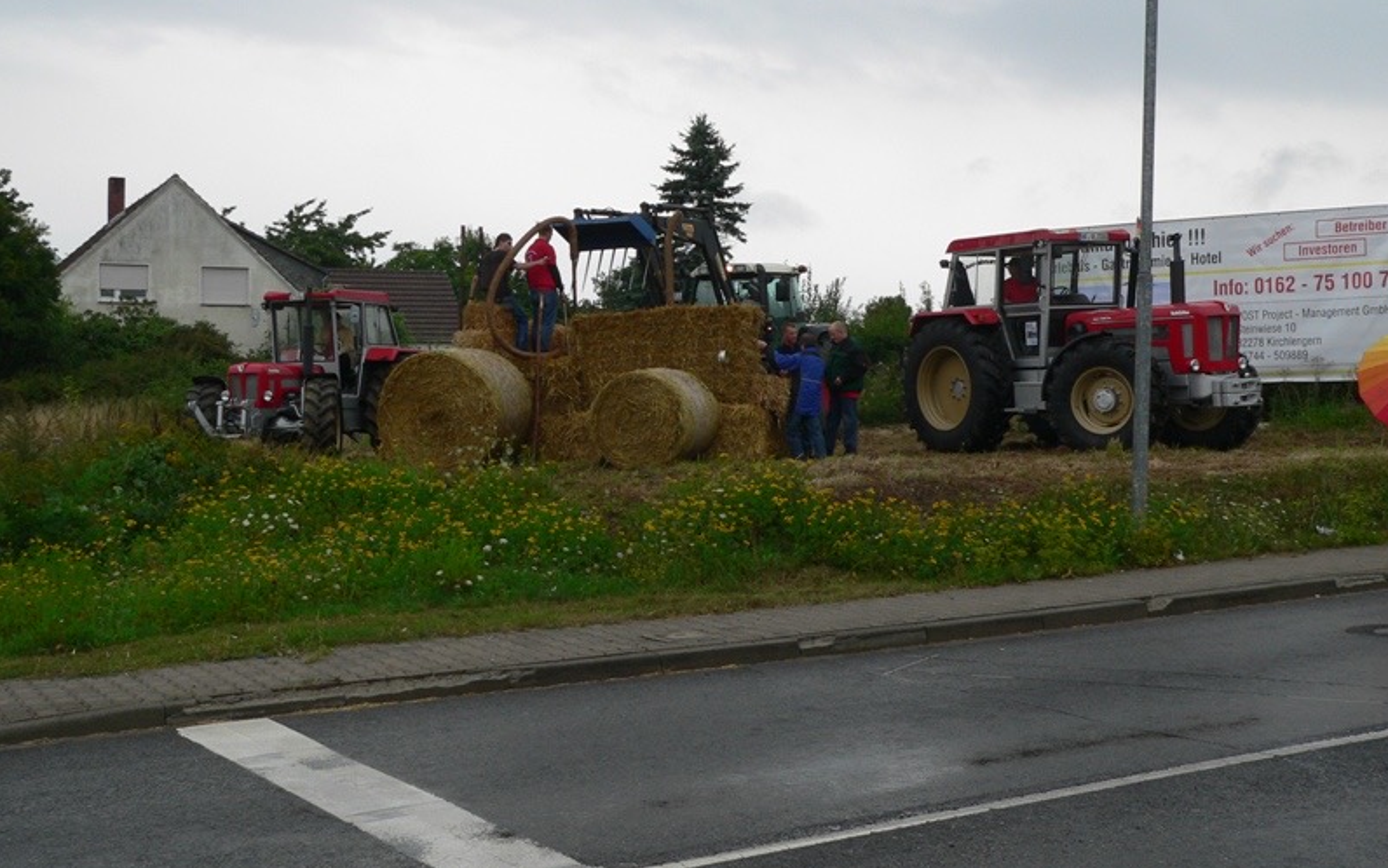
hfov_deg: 41.0
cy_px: 356
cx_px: 696
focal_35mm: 49
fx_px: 1854
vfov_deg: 26.3
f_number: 4
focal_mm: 7.7
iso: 80
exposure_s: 1/160
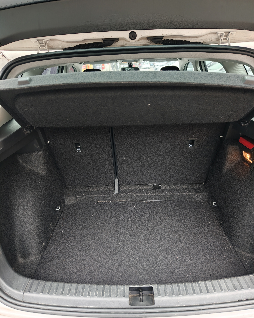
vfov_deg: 70.3
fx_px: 226
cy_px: 162
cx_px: 127
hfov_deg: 58.8
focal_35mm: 24
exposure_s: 1/100
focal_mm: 8.67
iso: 400
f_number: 1.8
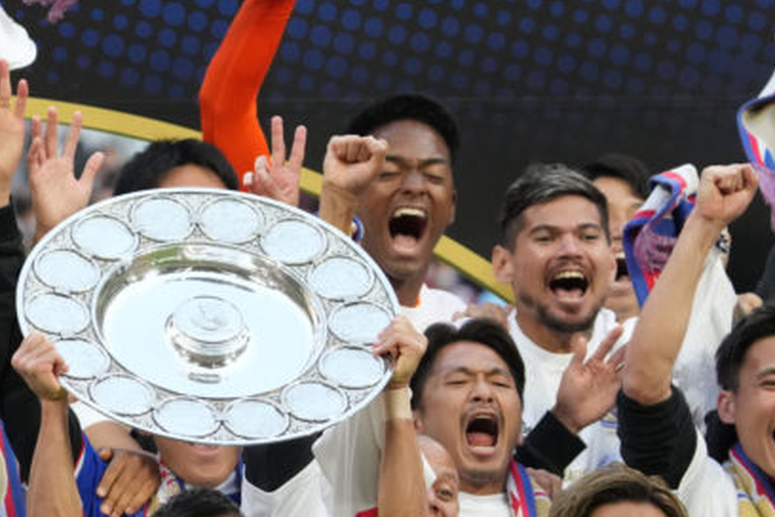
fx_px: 12916
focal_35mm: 600
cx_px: 112
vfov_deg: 2.3
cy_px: 520
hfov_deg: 3.4
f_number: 6.3
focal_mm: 239
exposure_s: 1/1000
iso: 5000
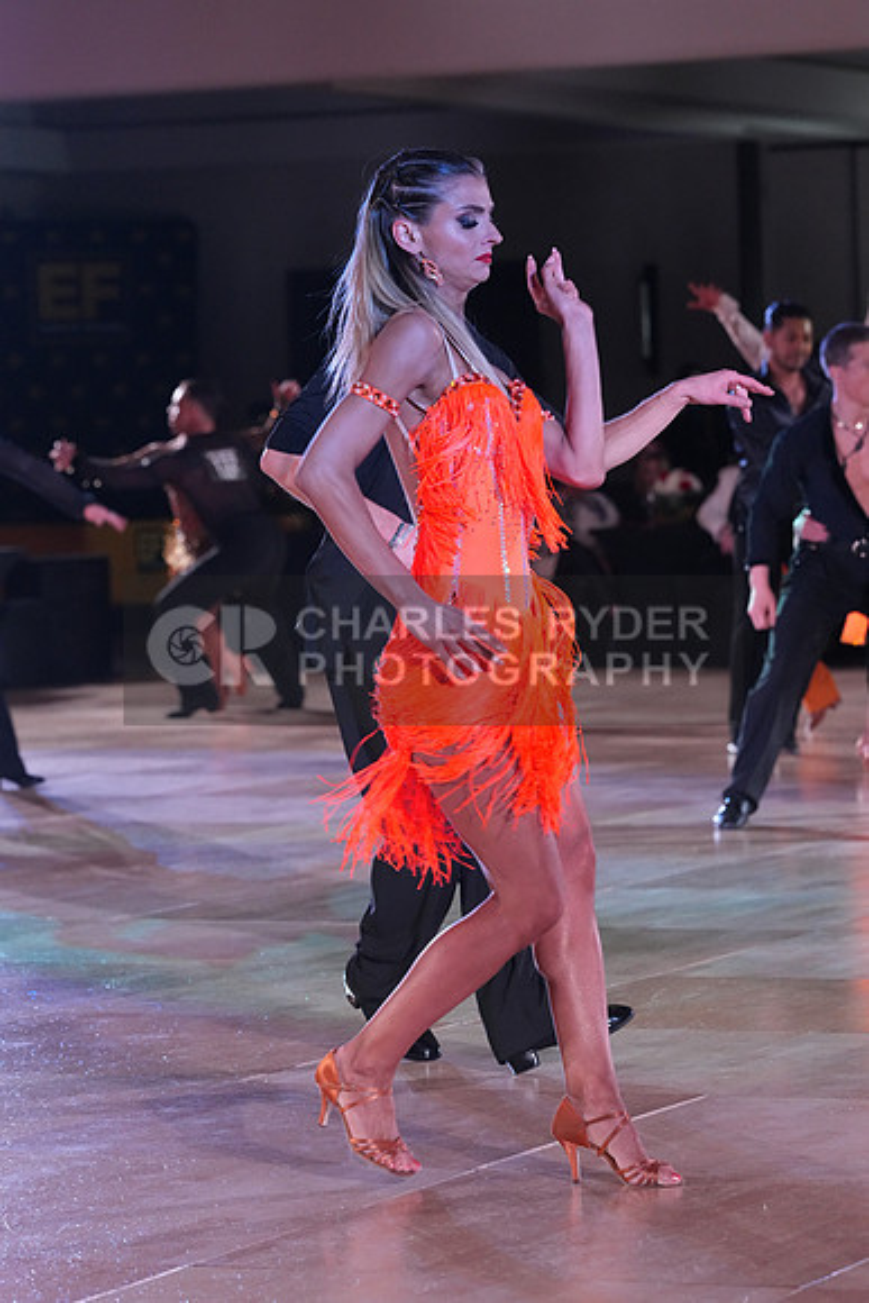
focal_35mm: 135
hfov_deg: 10.2
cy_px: 652
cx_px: 434
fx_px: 4885
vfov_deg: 15.2
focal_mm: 135
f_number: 5.6
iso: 5000
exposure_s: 1/250
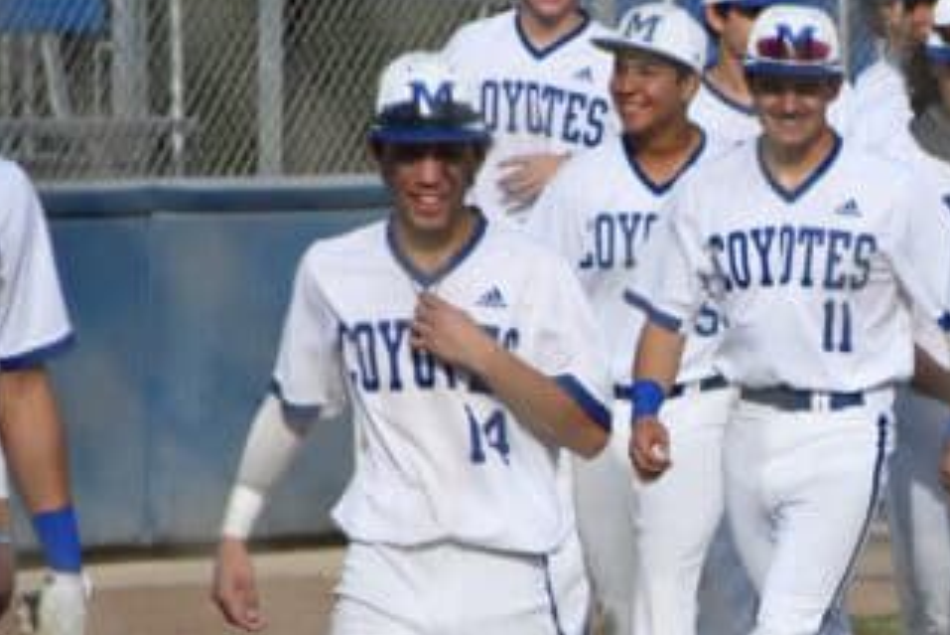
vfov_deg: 2.2
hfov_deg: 3.4
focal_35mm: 613
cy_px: 686
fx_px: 16183
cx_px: 1033
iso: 640
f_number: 6
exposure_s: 1/2500
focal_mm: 170
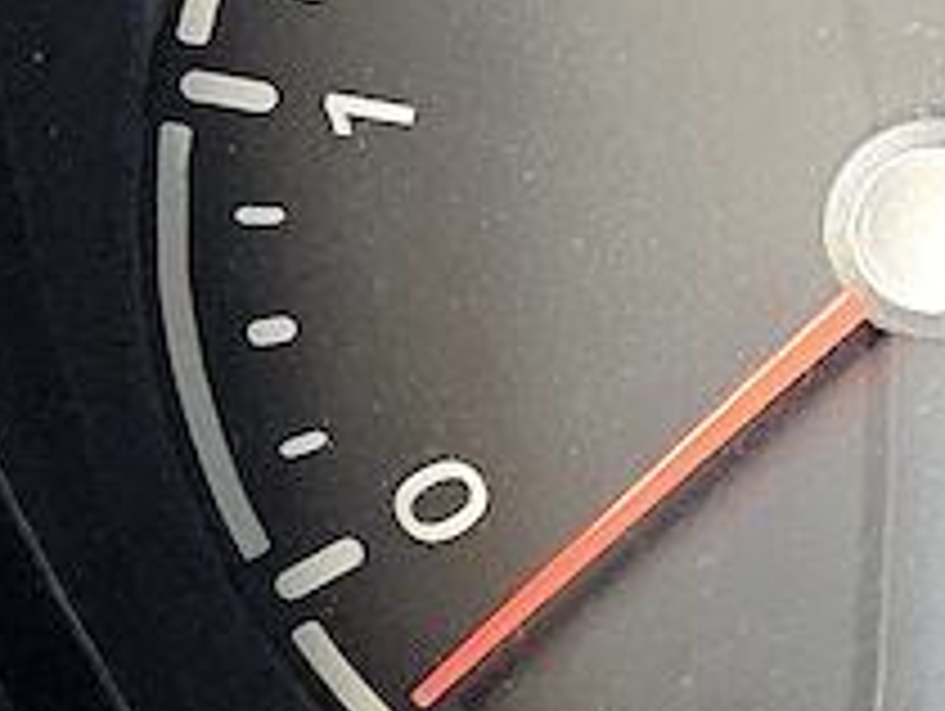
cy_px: 81
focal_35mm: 153
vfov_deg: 9.7
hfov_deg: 11.4
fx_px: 4182
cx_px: 1976
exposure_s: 1/240
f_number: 1.7
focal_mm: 6.3
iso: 1250
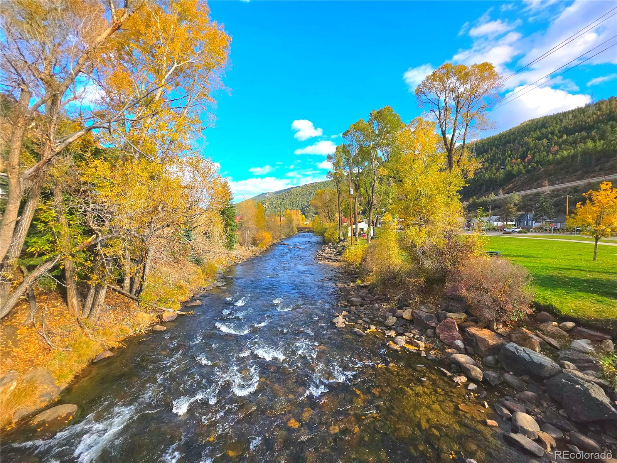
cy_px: 232
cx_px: 308
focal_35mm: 13
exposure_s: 1/370
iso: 16
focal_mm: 2.2
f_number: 1.9
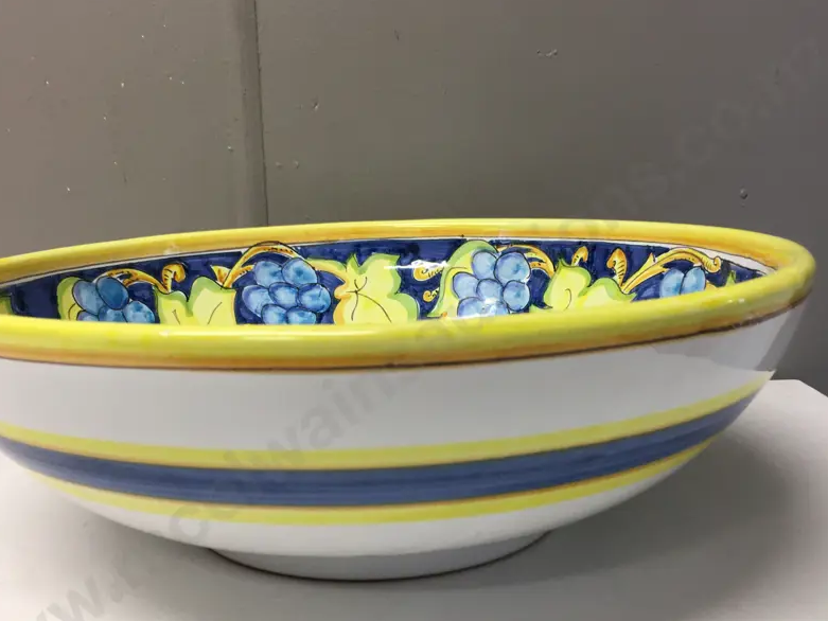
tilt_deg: -10.9
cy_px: 372
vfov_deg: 37.6
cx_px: 392
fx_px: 909
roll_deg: +1.1
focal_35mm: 38
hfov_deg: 48.9
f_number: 2.2
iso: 40
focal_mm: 4.15
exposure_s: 1/33
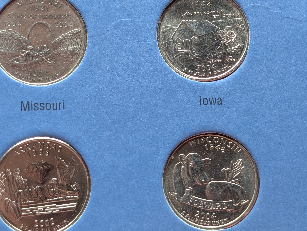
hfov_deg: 21.3
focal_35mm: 92
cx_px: 164
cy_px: 56
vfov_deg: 16.0
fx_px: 817
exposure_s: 1/49.6
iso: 83
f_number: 1.68
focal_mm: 6.9
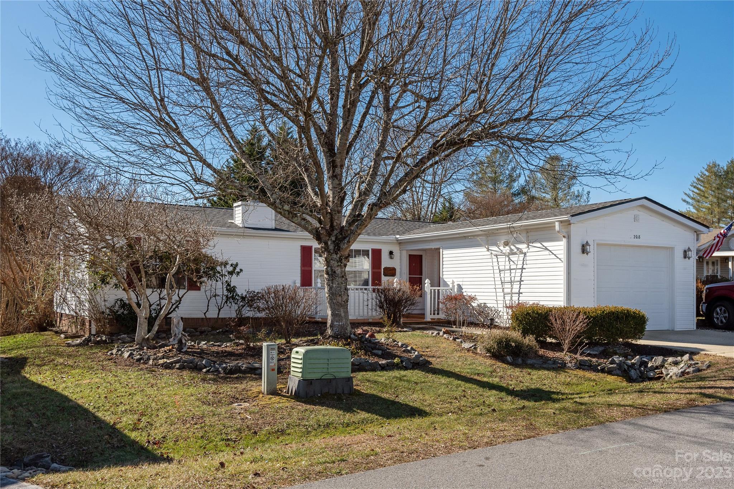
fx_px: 652
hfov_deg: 58.7
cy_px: 244
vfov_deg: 41.1
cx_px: 367
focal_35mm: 32
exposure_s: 1/1600
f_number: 8
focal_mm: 32
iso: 320
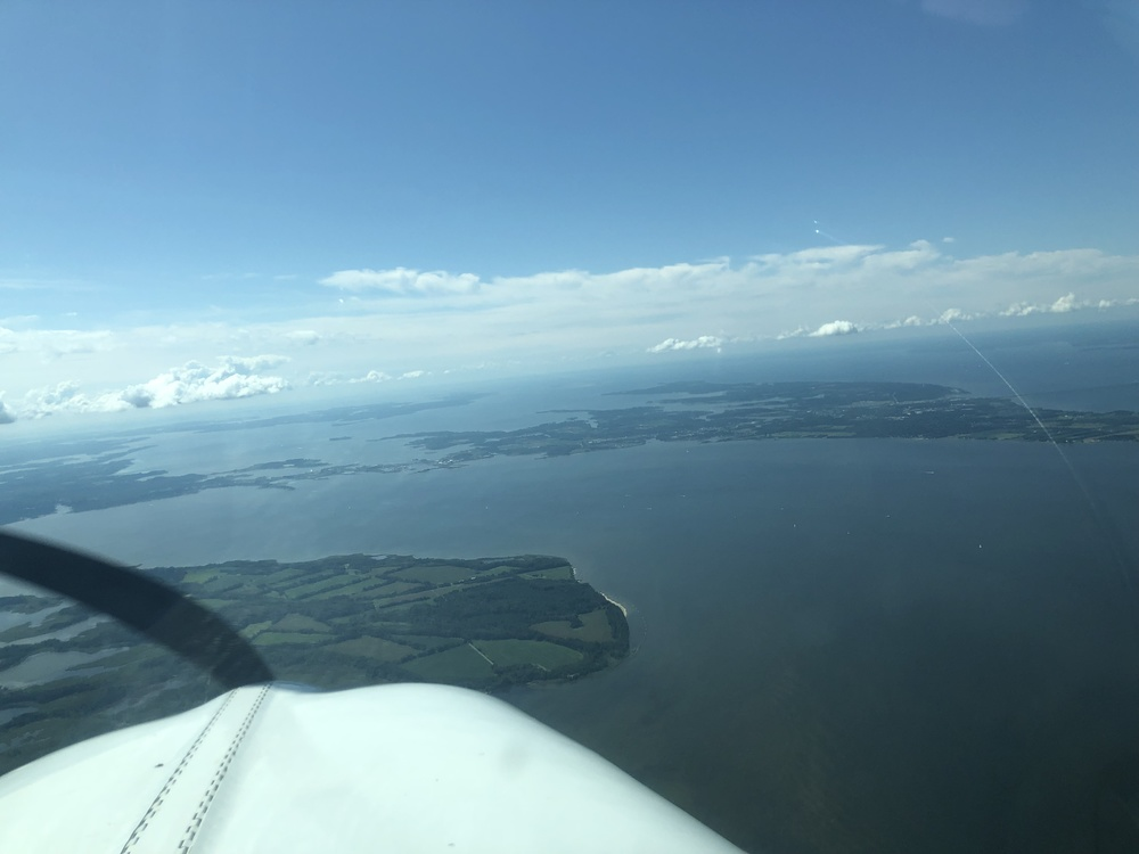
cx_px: 570
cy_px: 427
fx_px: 921
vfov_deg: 49.7
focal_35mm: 28
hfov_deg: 63.4
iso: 20
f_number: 1.8
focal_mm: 4
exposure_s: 1/2825
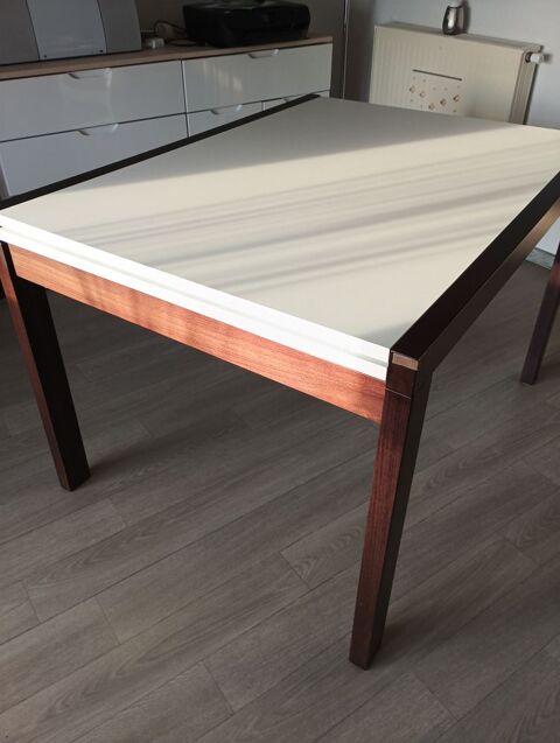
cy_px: 372
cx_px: 280
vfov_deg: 63.4
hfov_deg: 49.9
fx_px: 602
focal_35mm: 28
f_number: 1.8
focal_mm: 4.26
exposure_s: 1/50
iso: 155
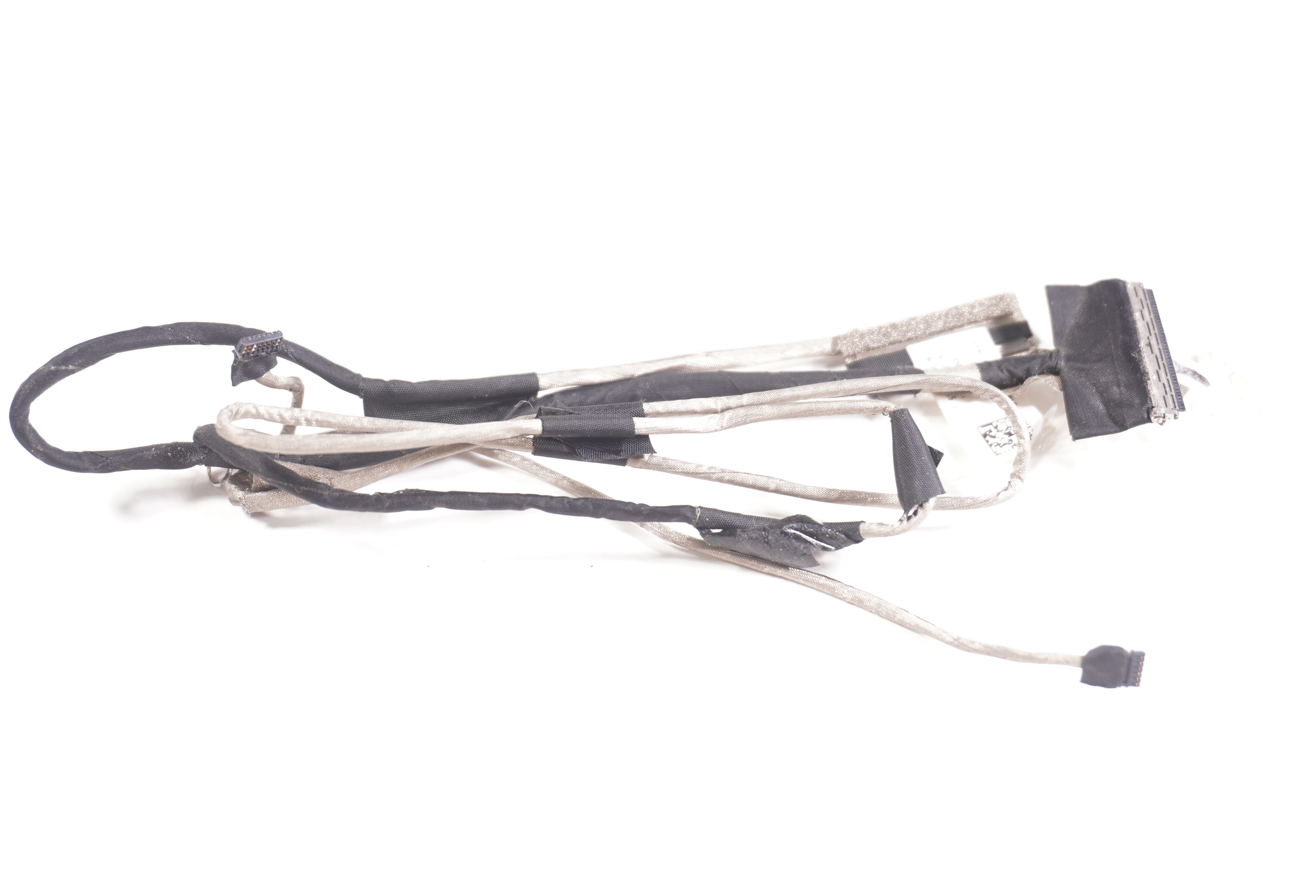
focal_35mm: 56
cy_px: 438
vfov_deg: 24.4
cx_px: 658
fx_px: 2027
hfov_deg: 36.0
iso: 640
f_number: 5.6
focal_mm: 37
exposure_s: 1/80
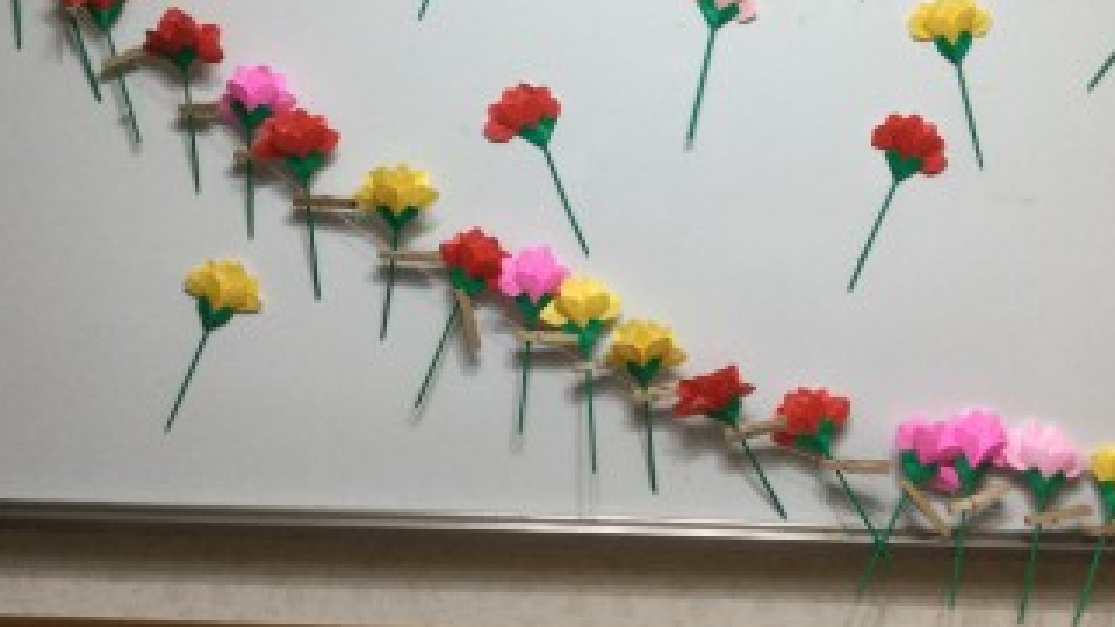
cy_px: 87
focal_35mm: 45
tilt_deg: -0.3
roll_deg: -1.6
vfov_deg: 25.8
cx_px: 584
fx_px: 1330
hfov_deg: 45.5
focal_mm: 3.3
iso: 40
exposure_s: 1/30
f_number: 2.4
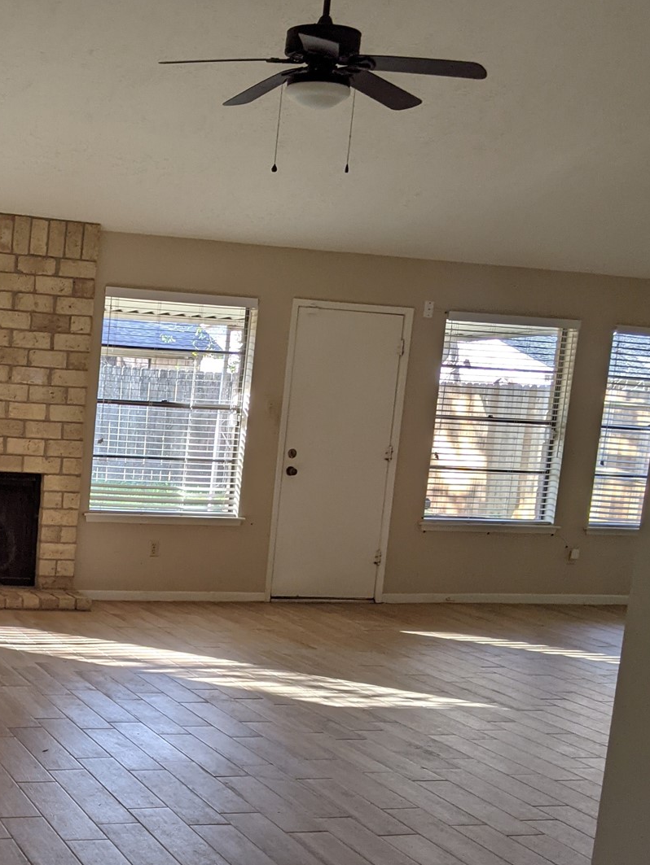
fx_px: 1301
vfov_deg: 36.5
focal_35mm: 52
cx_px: 68
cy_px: 565
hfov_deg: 27.1
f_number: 1.8
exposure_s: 1/120
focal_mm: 4.44
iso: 70
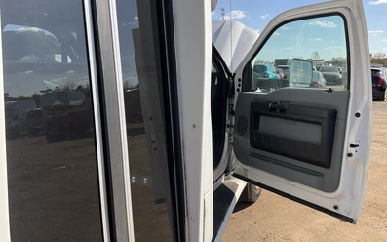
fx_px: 327
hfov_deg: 61.2
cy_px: 100
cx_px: 194
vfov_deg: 40.4
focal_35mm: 31
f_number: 1.8
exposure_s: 1/1675
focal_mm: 3
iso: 25
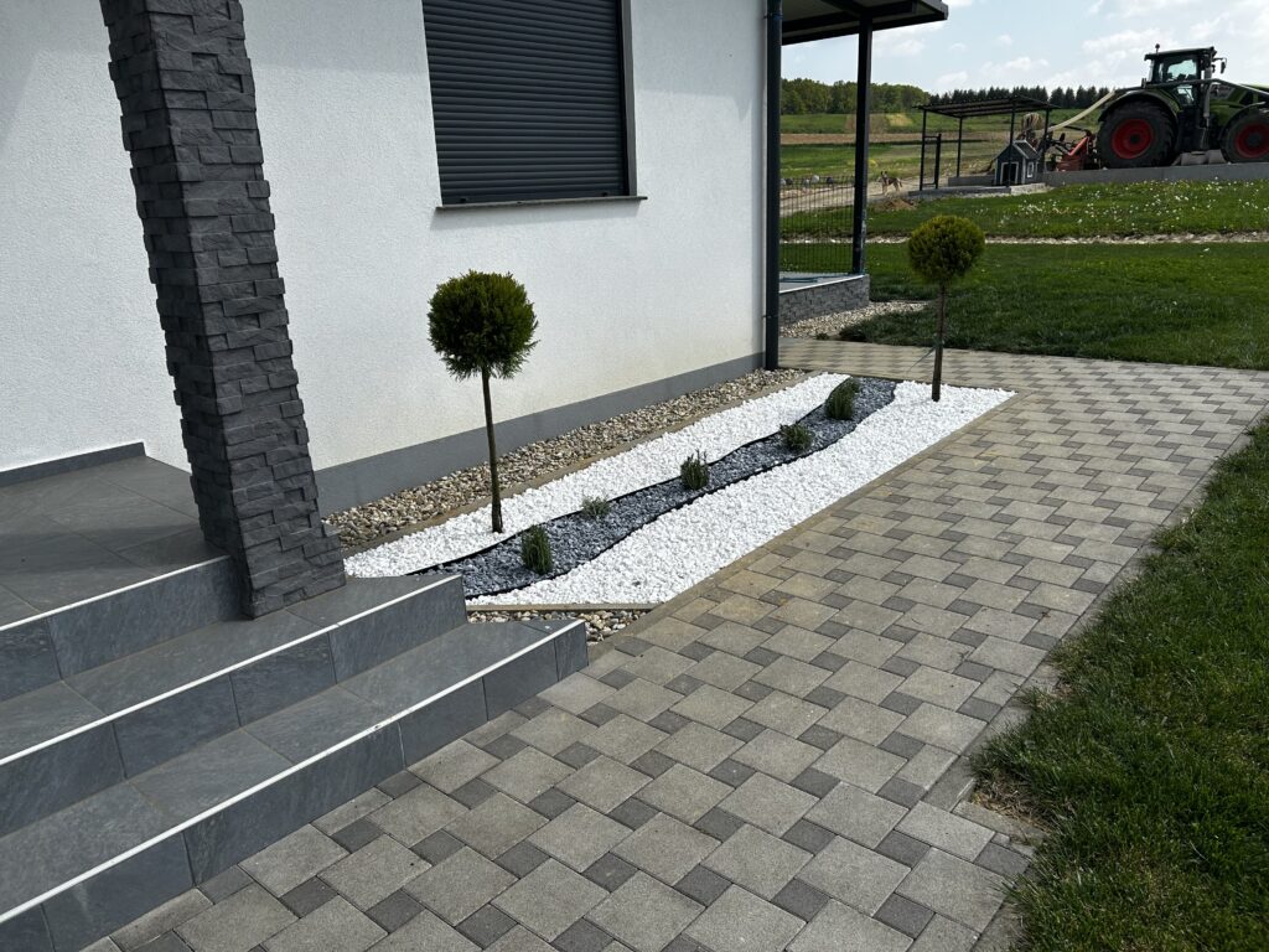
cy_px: 476
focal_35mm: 26
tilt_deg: -18.2
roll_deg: +2.6
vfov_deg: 53.1
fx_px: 953
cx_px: 634
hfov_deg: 67.3
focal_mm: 5.7
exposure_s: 1/4444
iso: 50
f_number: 1.5
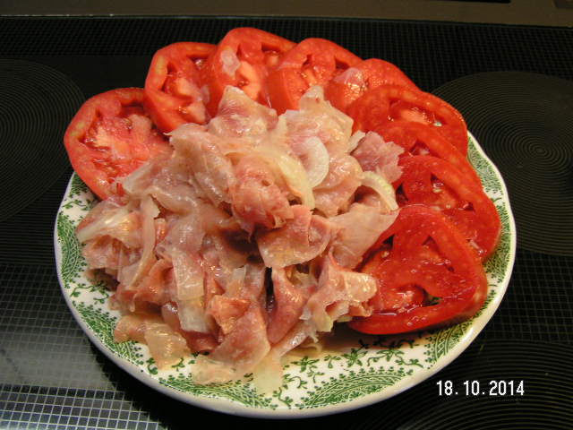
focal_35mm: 38
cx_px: 286
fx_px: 629
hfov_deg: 49.0
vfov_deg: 37.7
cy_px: 215
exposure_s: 1/13
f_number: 2.8
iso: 200
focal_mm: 5.8
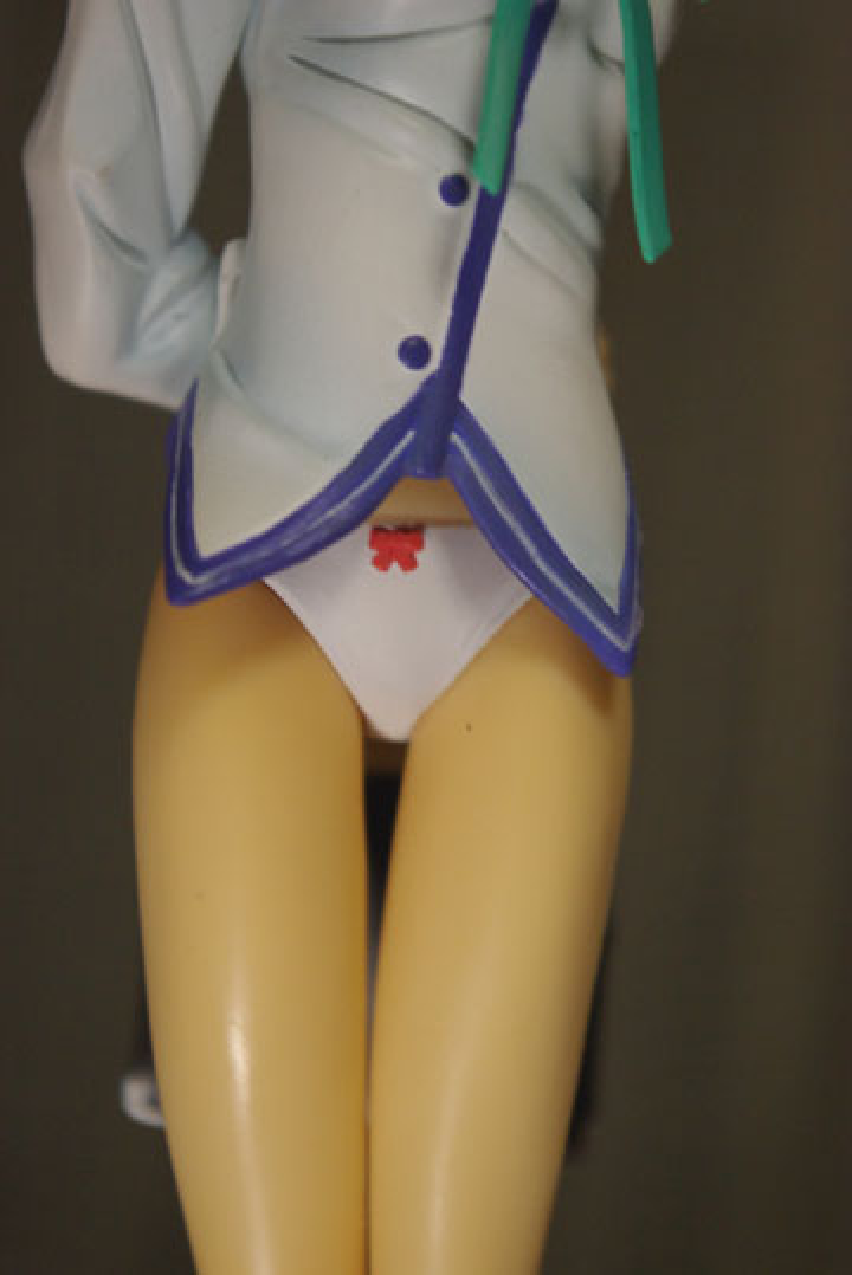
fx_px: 2925
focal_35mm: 82
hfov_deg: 16.6
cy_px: 638
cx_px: 426
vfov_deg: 24.6
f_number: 8
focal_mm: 55
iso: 800
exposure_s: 1/45
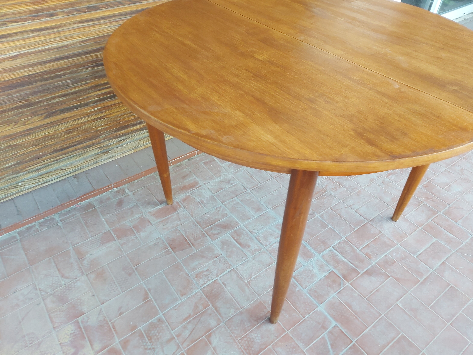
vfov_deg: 54.9
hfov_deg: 69.4
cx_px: 245
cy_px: 181
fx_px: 342
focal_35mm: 25
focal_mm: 5.23
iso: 80
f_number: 1.8
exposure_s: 1/60
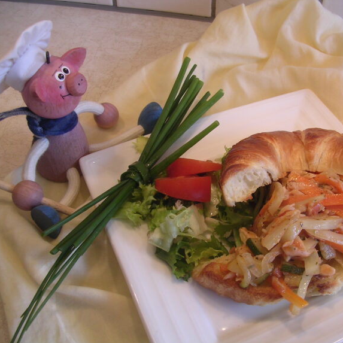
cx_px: 218
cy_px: 172
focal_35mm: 45
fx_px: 504
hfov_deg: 37.3
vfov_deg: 37.6
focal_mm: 5.8
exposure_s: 1/109
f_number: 2.8
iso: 100
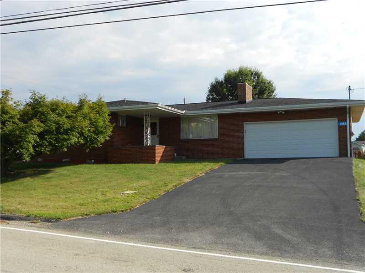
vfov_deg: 38.7
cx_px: 182
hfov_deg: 50.1
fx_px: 390
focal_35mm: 37
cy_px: 136
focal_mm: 6.7
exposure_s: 1/640
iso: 80
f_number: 3.9
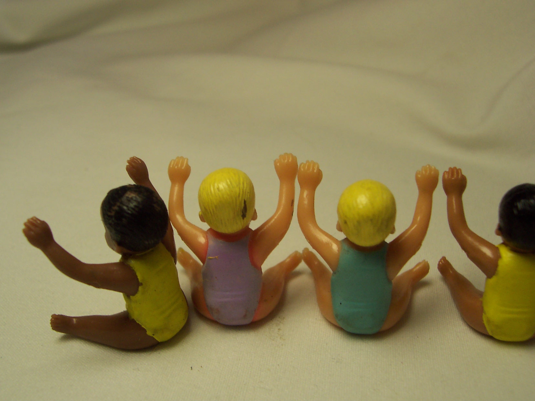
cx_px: 268
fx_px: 572
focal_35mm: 37
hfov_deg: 50.1
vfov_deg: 38.7
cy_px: 200
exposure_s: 1/180
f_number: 2.8
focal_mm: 5.6
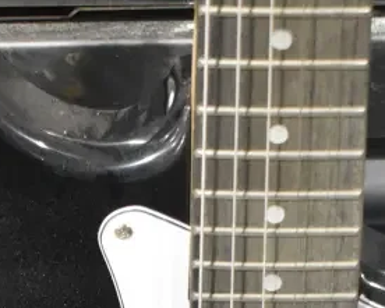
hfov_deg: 11.5
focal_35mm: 168
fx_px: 1915
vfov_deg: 8.9
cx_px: 271
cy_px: 491
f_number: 6.3
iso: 6400
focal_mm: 36
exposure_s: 1/160
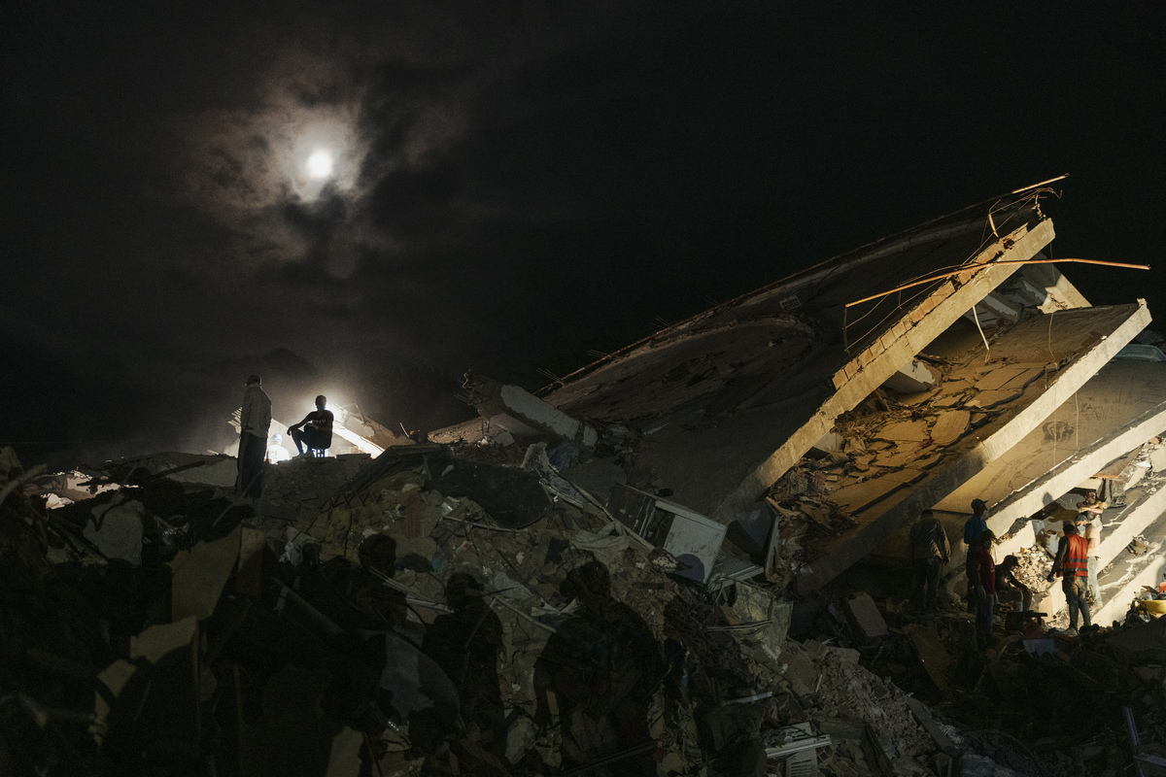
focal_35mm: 37
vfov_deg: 35.9
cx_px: 583
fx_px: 1198
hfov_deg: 51.9
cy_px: 388
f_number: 2.8
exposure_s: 1/60
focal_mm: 37
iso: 3200
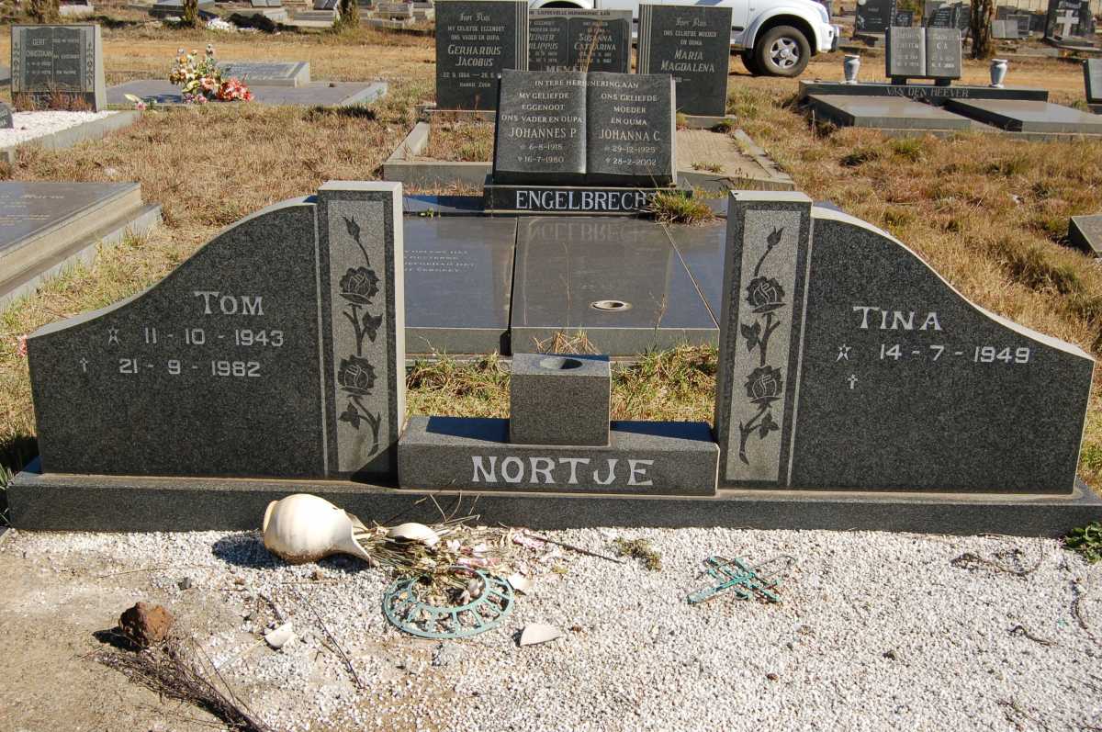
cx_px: 551
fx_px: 1192
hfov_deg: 49.6
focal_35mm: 39
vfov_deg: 34.1
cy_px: 366
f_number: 6.3
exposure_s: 1/500
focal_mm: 26
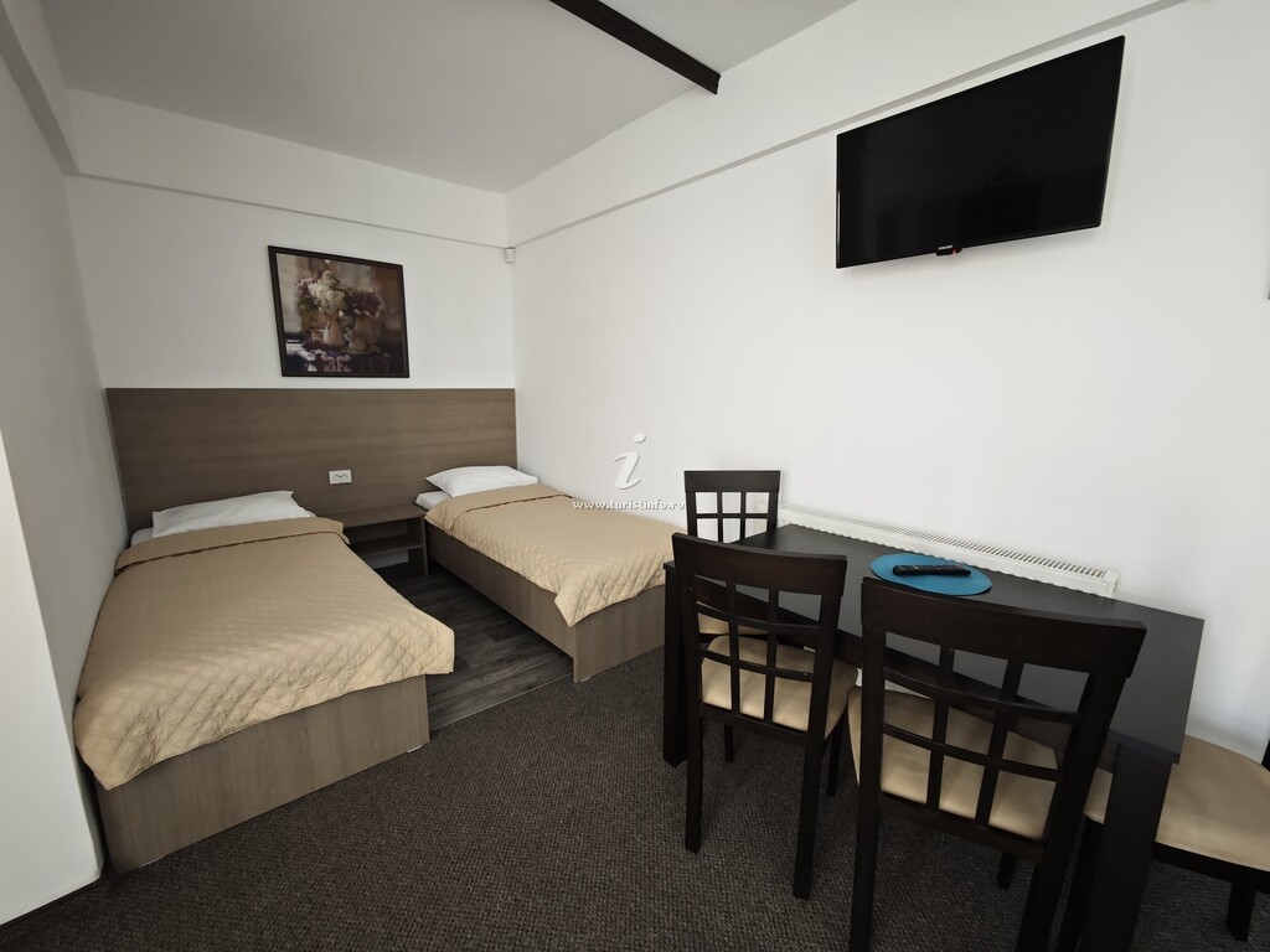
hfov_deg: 102.1
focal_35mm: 14
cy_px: 476
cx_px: 635
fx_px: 514
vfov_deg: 85.7
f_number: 2.2
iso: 800
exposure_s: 1/33.3
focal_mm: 2.16
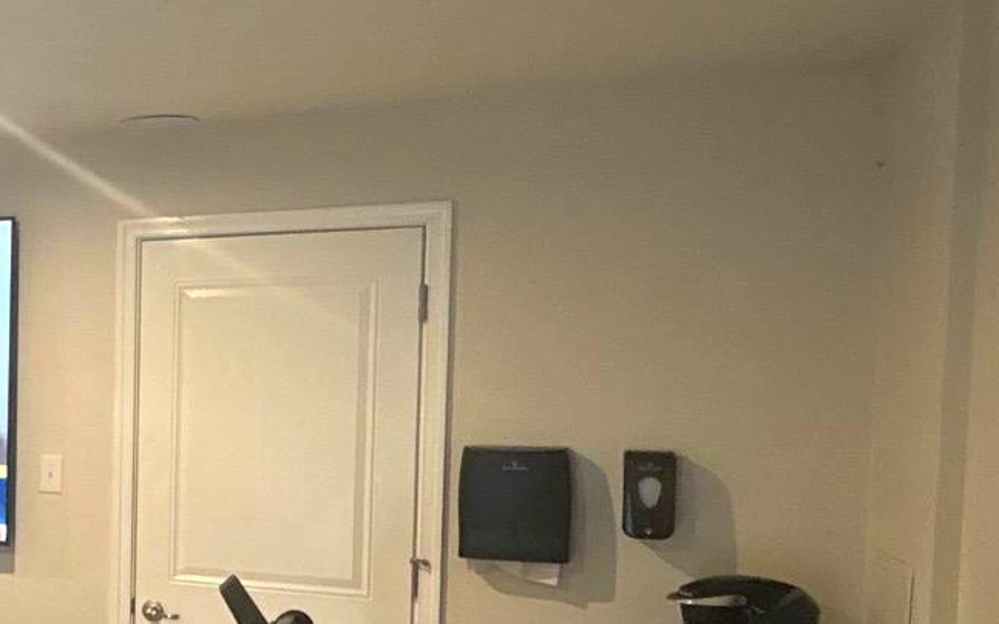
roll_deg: -0.1
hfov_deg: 34.5
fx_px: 1279
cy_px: 448
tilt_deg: -3.5
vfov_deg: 27.1
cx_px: -190
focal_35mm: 47
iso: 250
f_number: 2.2
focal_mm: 2.22
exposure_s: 1/60
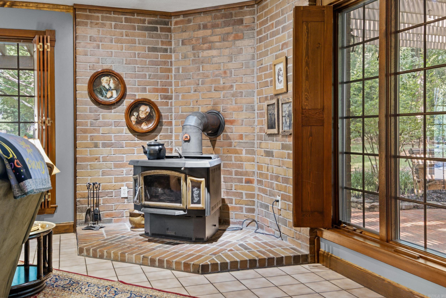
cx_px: 223
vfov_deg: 36.9
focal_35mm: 36
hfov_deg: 53.1
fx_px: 446
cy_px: 149
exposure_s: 1.3
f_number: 7.1
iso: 800
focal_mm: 24
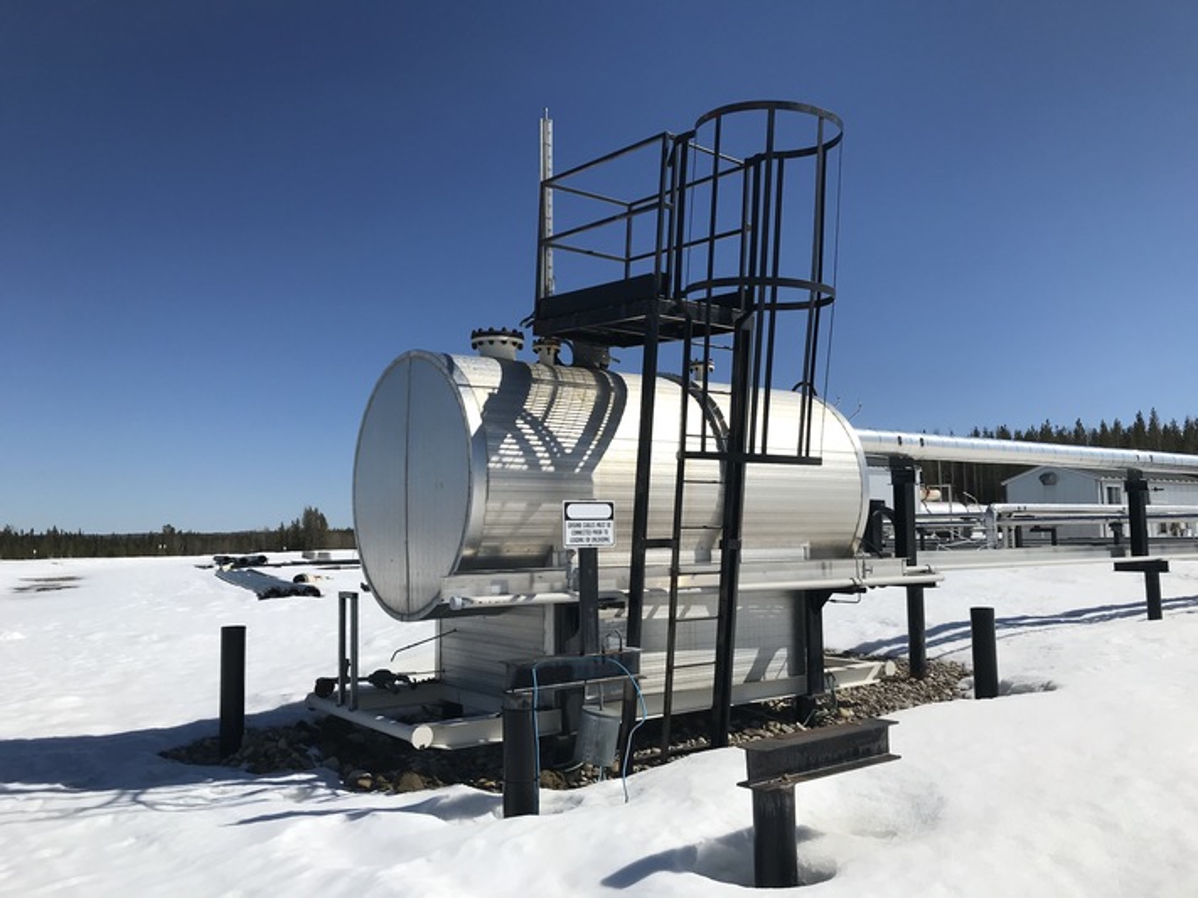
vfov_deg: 49.7
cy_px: 449
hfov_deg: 63.5
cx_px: 599
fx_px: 969
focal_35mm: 28
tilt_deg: +6.0
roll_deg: -0.1
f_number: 1.8
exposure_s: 1/7407
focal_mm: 3.99
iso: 20
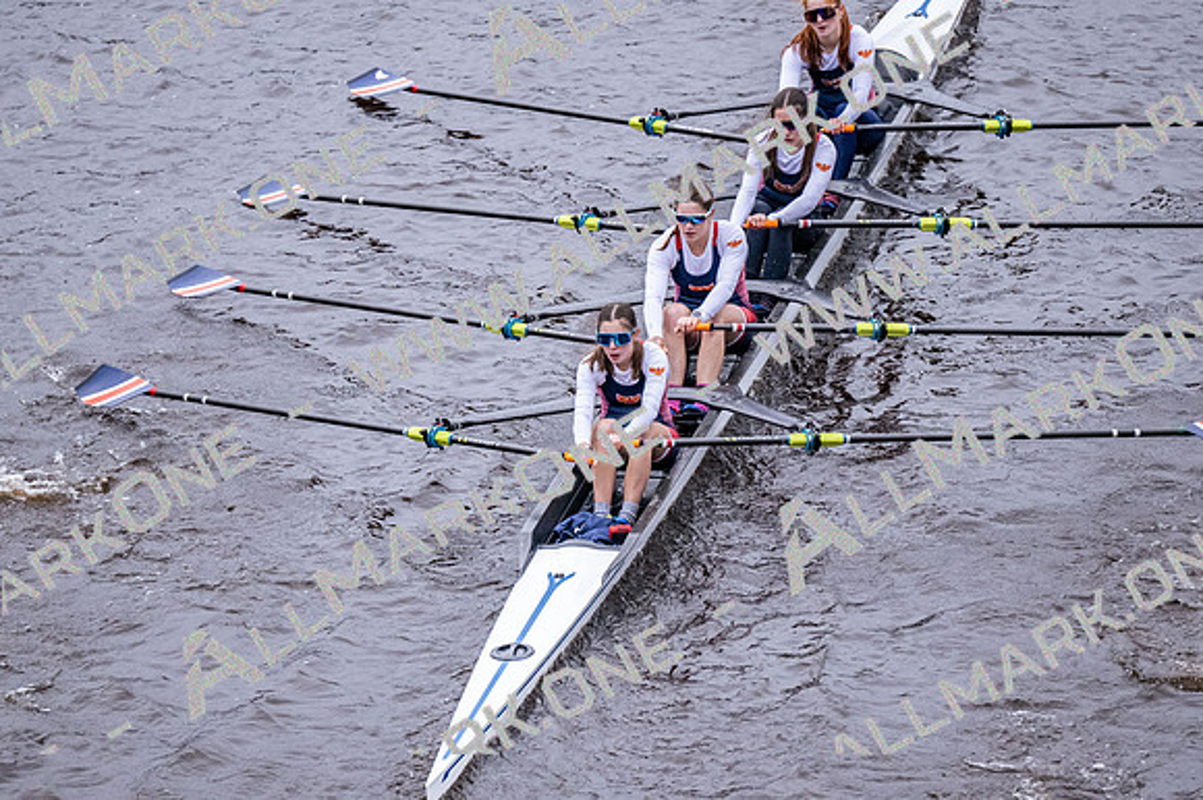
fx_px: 10019
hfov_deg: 6.9
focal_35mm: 300
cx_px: 602
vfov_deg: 4.6
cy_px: 400
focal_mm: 200
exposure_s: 1/2000
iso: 2800
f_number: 2.8
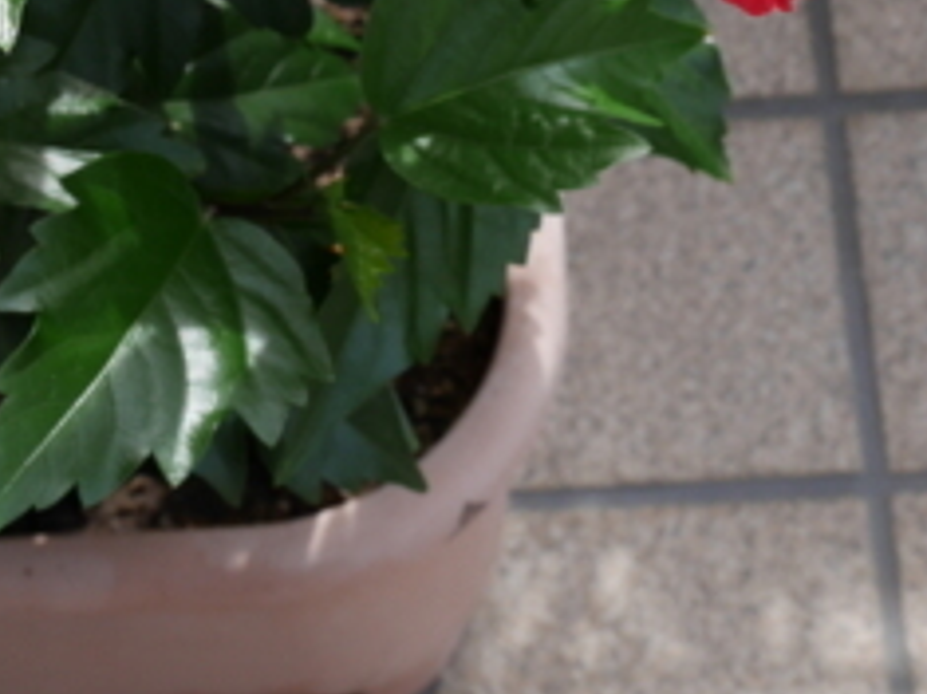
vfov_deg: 15.4
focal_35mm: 92
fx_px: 2462
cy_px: -175
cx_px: 552
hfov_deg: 21.3
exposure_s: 1/200
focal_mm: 18
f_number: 6.3
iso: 200
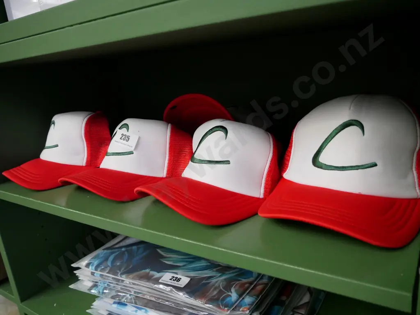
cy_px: 158
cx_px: 210
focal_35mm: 30
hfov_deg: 60.0
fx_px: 364
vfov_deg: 46.8
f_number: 3.7
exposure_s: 1/60
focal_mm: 15
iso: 2000
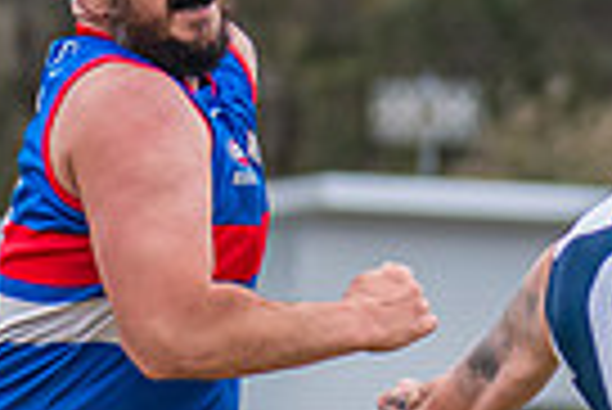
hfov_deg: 2.0
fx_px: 17494
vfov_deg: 1.3
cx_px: 1002
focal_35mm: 1028
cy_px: 336
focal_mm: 170
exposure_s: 1/2000
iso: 800
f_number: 5
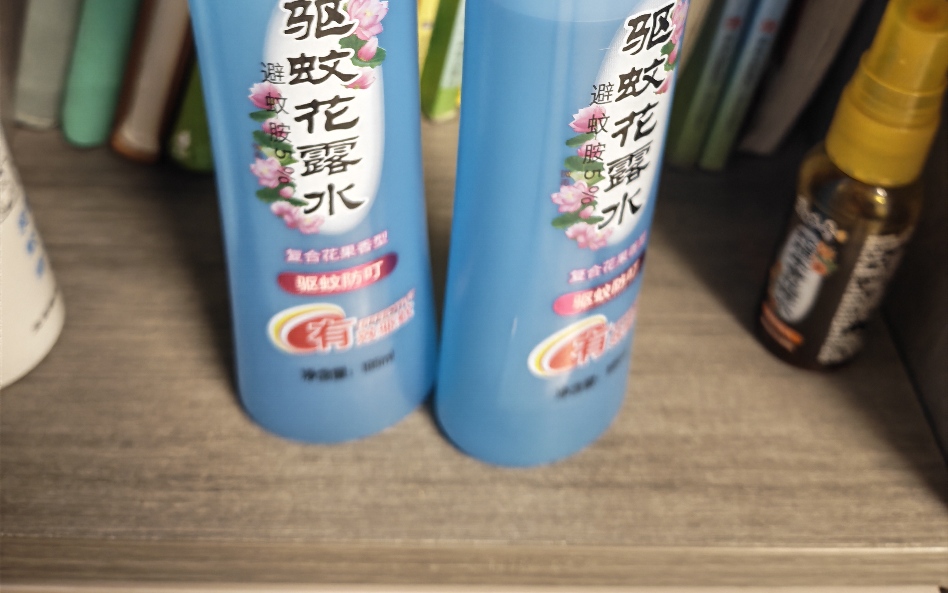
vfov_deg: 34.8
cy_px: 41
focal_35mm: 34
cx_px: 474
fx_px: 878
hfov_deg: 56.7
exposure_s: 1/25
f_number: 1.9
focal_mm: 5.52
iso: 800
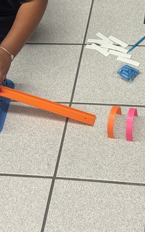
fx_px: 474
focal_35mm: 75
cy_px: 60
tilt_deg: -47.0
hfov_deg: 17.4
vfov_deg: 27.1
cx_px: 95
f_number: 1.78
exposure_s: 1/120
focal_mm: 6.76
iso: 200
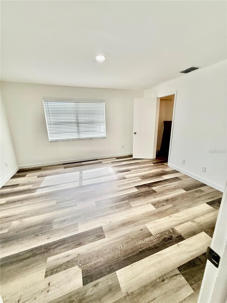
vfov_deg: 102.1
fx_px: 122
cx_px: 114
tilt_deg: -19.1
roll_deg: +3.8
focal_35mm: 14
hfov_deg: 85.7
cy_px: 152
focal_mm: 2.22
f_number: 2.2
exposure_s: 1/140
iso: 64
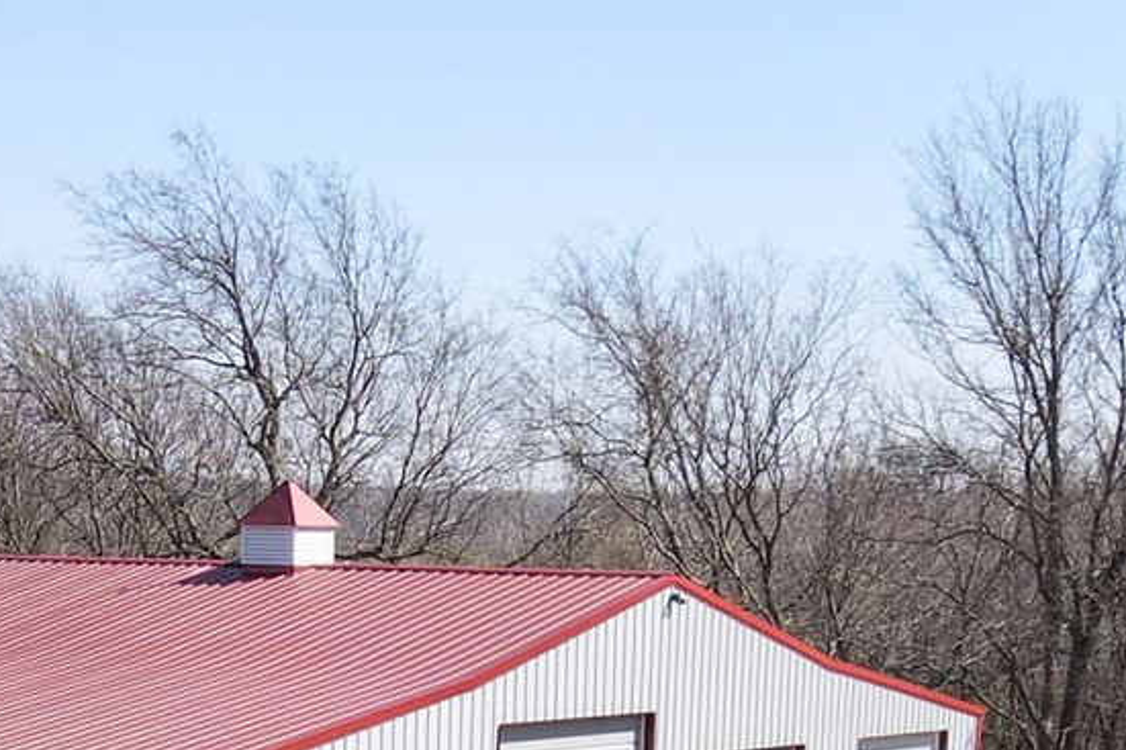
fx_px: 2720
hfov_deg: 23.3
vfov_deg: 14.3
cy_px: 1240
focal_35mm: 87
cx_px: 364
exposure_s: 1/25
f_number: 2.8
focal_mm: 4.5
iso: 100
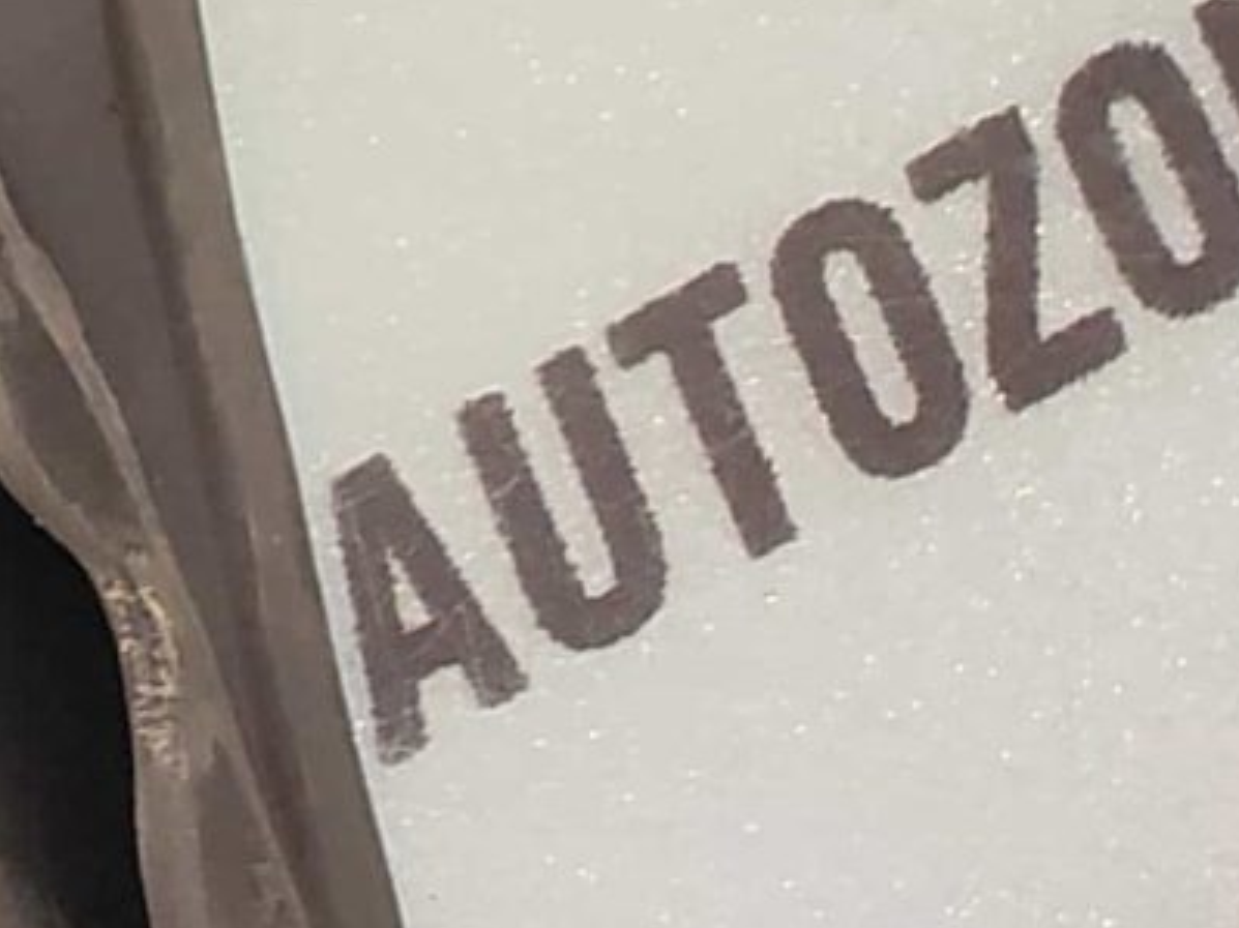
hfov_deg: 10.6
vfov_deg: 13.6
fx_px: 3900
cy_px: 574
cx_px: -2689
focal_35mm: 109
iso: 199
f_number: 1.79
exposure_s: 1/33
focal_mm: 4.74
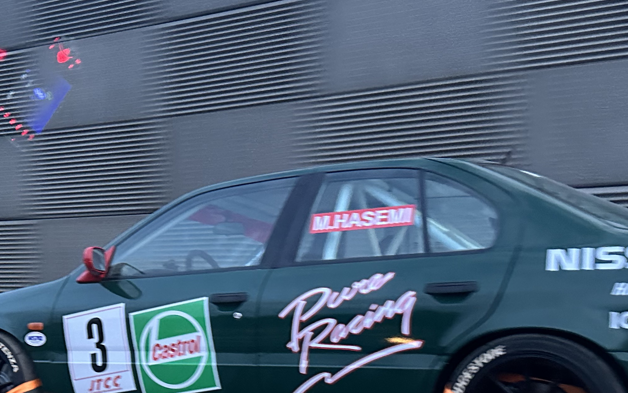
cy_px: 311
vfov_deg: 24.9
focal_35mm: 51
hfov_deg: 38.6
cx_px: 163
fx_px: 873
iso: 1000
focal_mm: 6.86
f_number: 1.78
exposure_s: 1/32
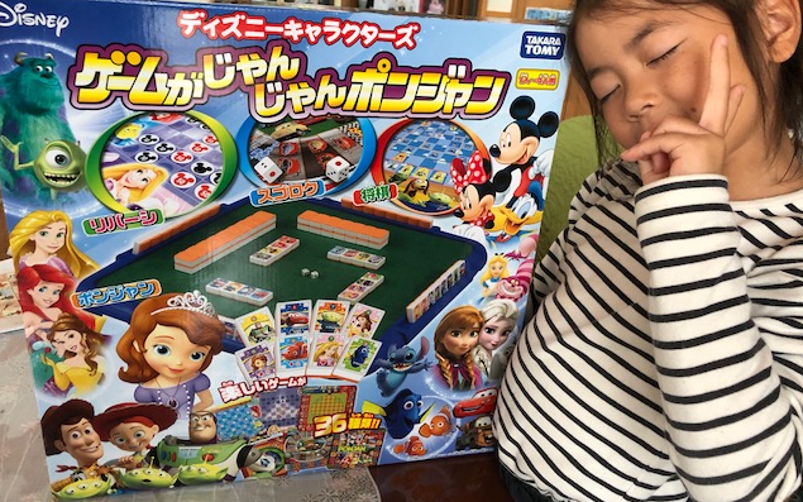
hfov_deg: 61.2
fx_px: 678
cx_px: 401
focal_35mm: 31
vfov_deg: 40.6
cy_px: 254
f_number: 1.8
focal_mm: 3.99
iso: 80
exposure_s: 1/15
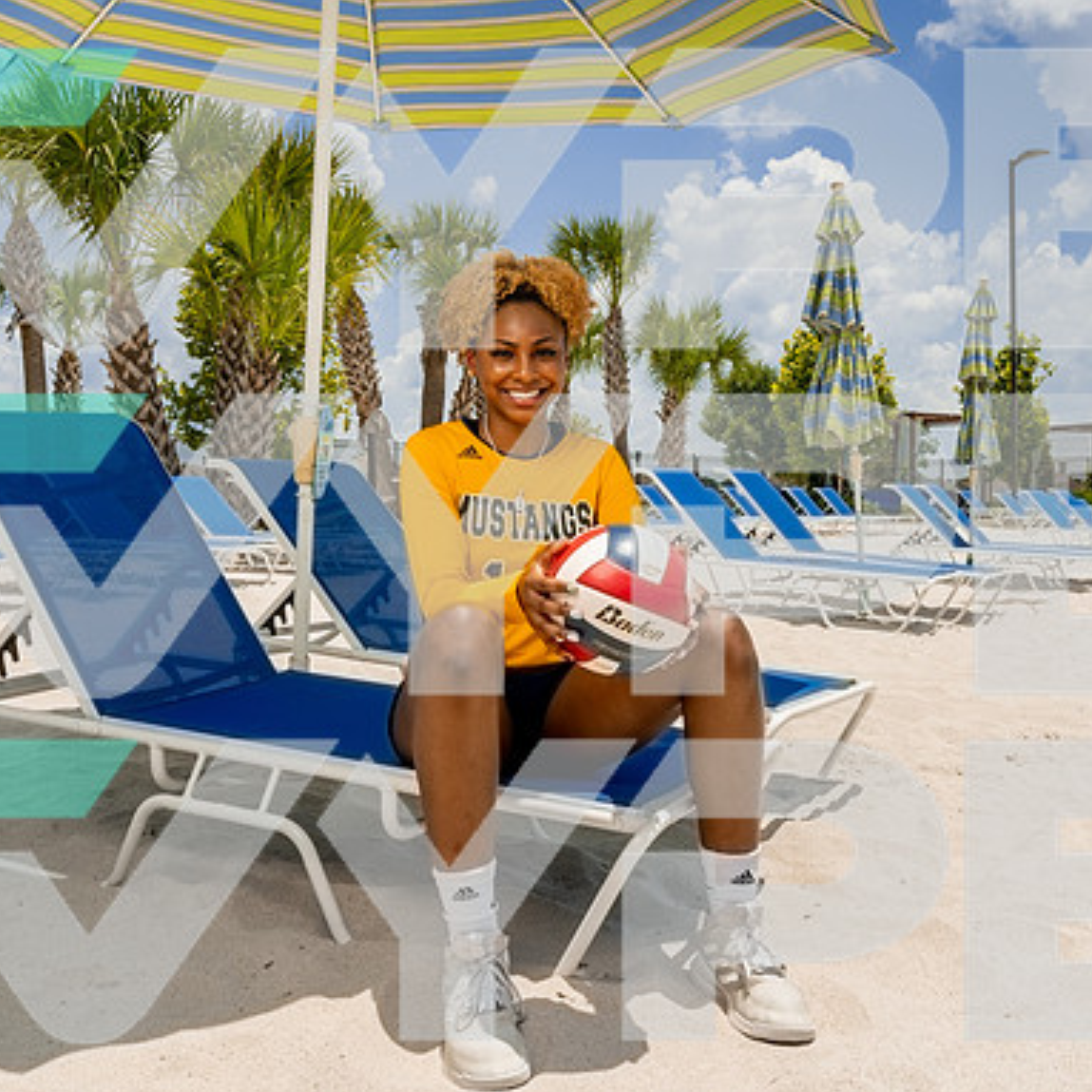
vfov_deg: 46.0
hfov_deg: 46.0
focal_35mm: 36
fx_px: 1285
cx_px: 576
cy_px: 546
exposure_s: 1/200
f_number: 18
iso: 250
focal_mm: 28
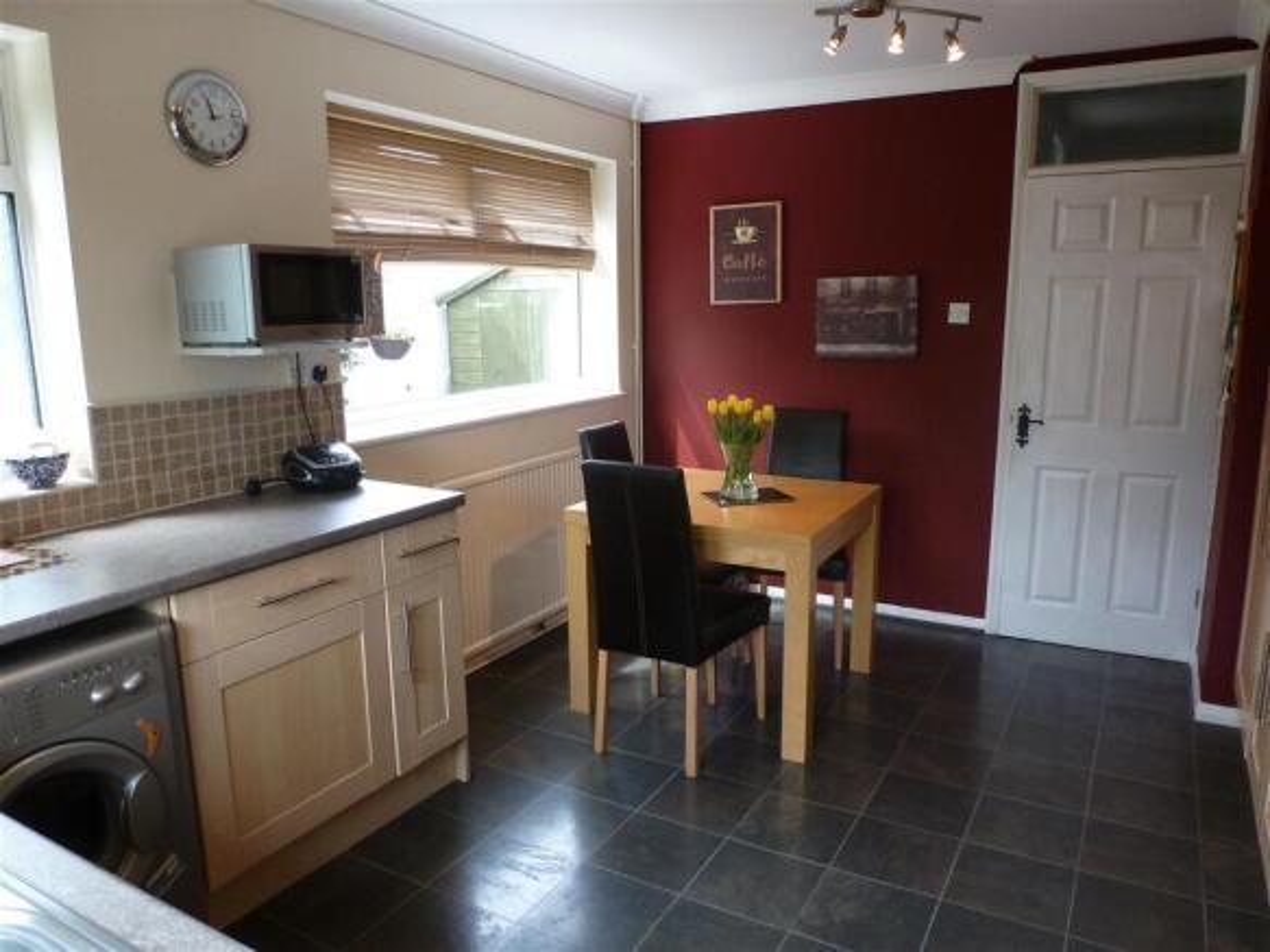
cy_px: 476
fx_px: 880
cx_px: 635
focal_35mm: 24
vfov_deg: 56.8
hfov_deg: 71.6
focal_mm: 4.3
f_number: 3.3
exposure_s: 1/60
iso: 250
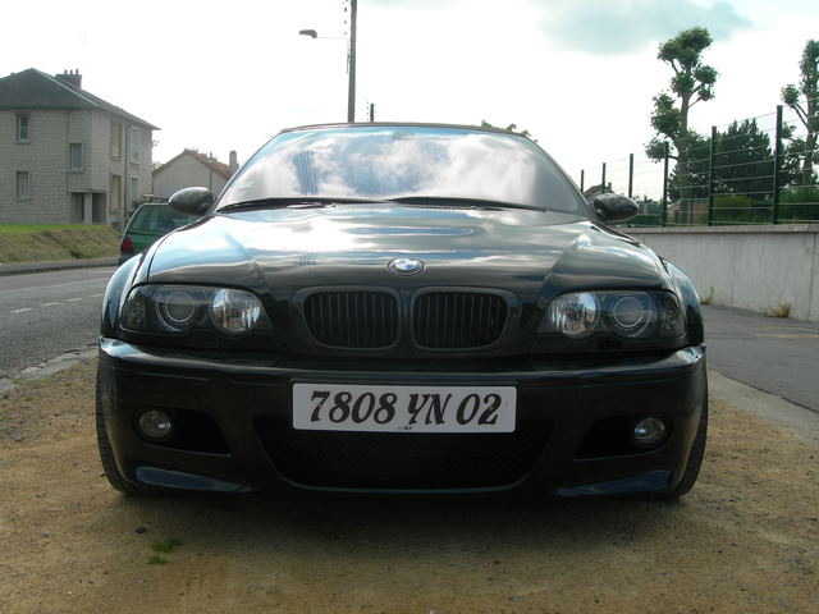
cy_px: 307
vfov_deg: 35.1
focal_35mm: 41
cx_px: 410
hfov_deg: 45.8
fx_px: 970
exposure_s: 1/260
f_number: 4.9
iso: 50
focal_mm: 8.5
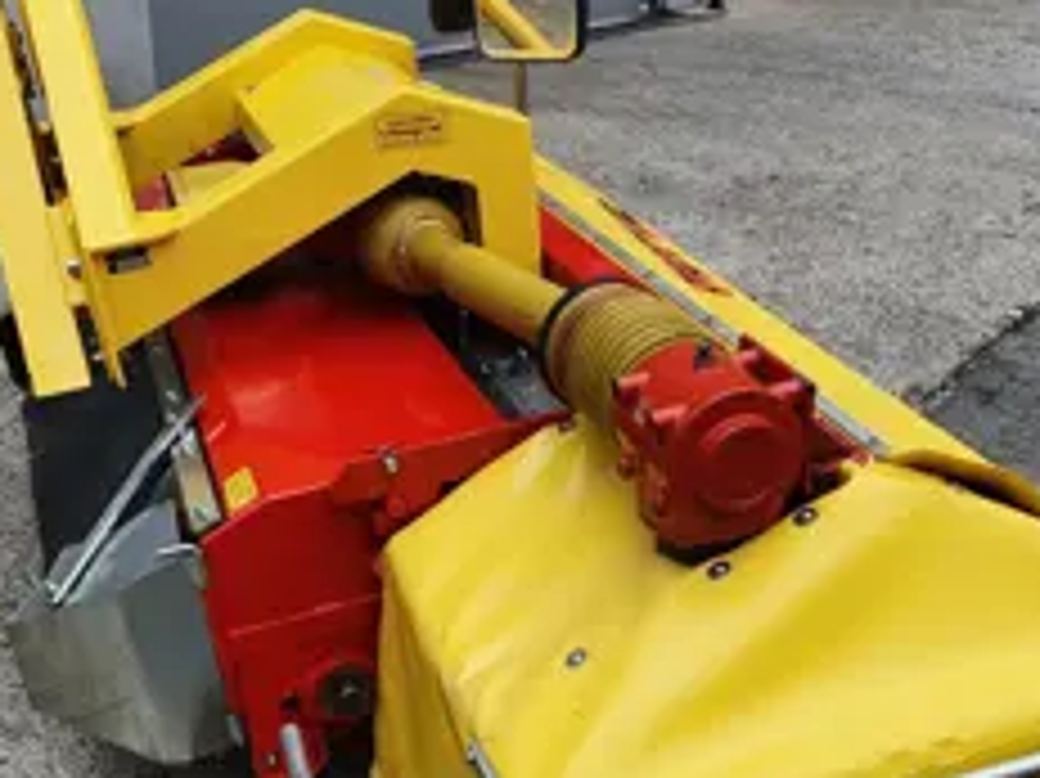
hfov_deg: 42.1
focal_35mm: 45
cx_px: 513
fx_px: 1351
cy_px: 490
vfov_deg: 32.0
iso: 50
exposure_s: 1/399
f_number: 2.4
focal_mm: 4.32
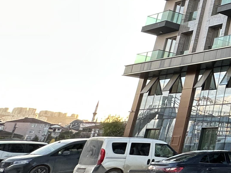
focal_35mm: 53
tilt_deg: +19.4
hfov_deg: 23.3
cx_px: 394
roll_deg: -0.9
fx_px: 354
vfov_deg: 26.6
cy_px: 16
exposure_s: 1/99
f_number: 2.2
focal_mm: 2.22
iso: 80
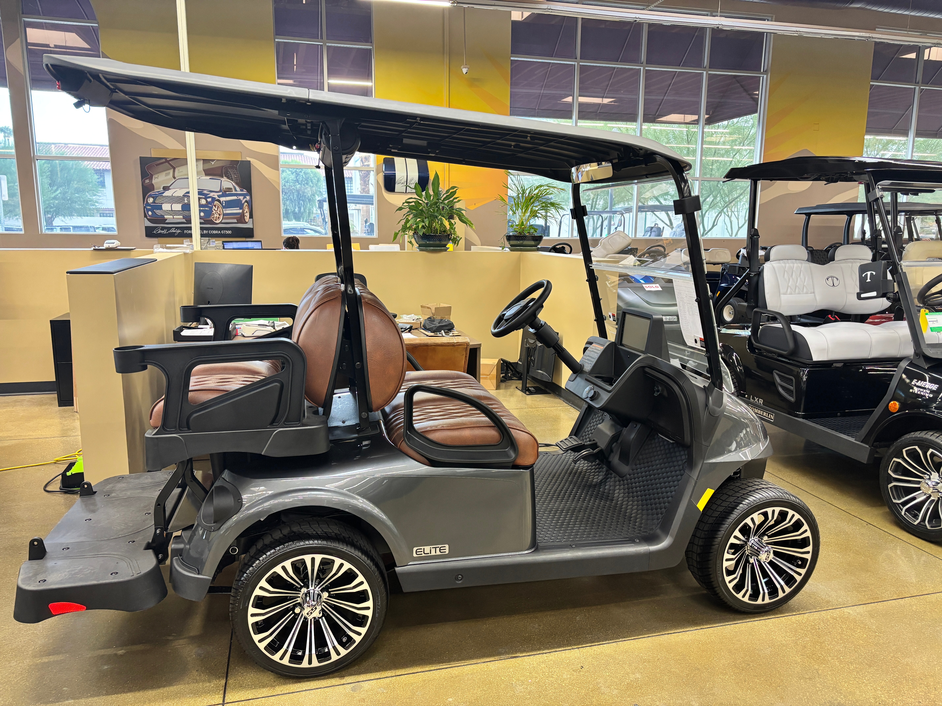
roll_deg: -1.2
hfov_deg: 67.3
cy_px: 353
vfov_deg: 53.1
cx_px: 471
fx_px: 708
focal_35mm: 26
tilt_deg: -10.4
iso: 200
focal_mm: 5.96
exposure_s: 1/60
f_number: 1.6
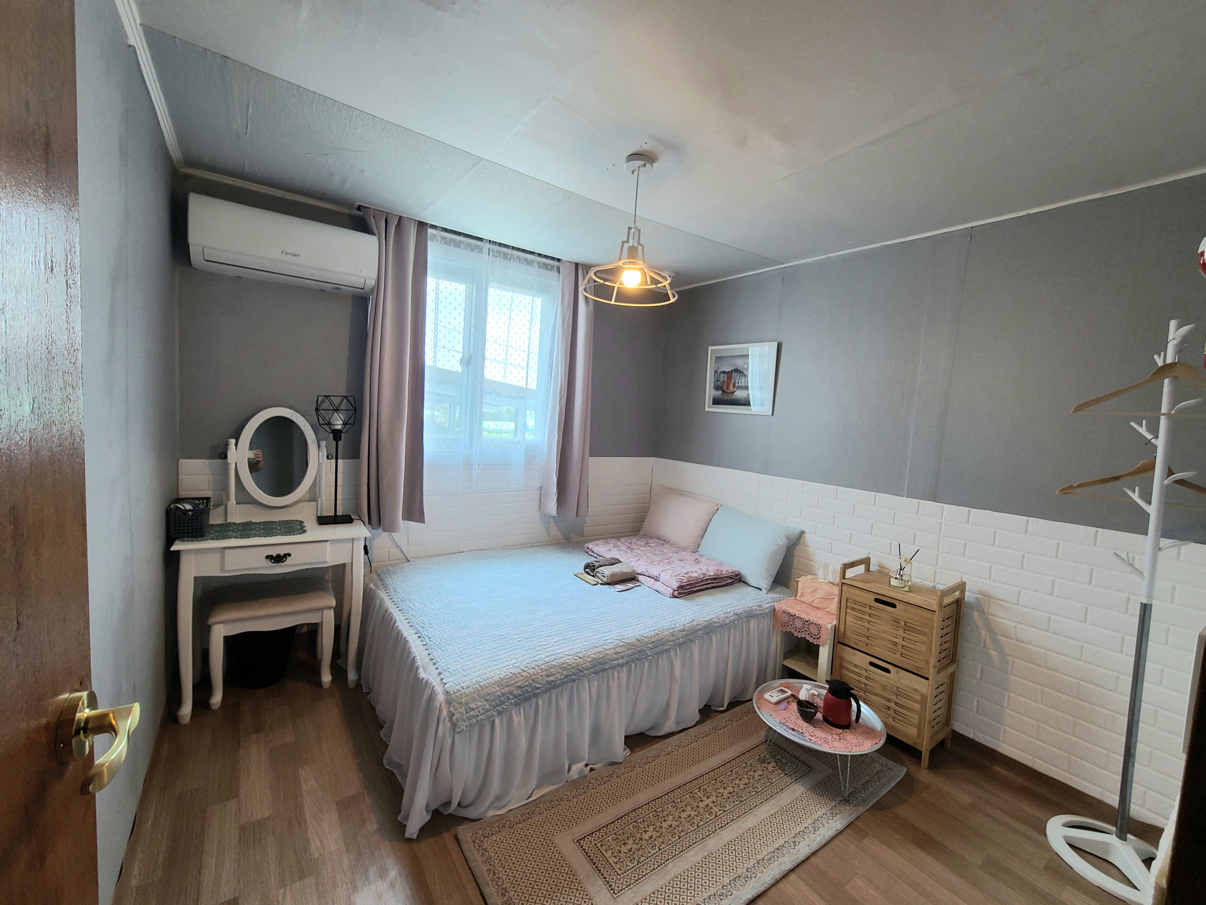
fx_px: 453
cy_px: 452
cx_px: 603
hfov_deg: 106.2
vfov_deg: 89.9
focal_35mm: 13
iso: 80
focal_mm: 2.2
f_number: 2.2
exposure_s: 1/59.2
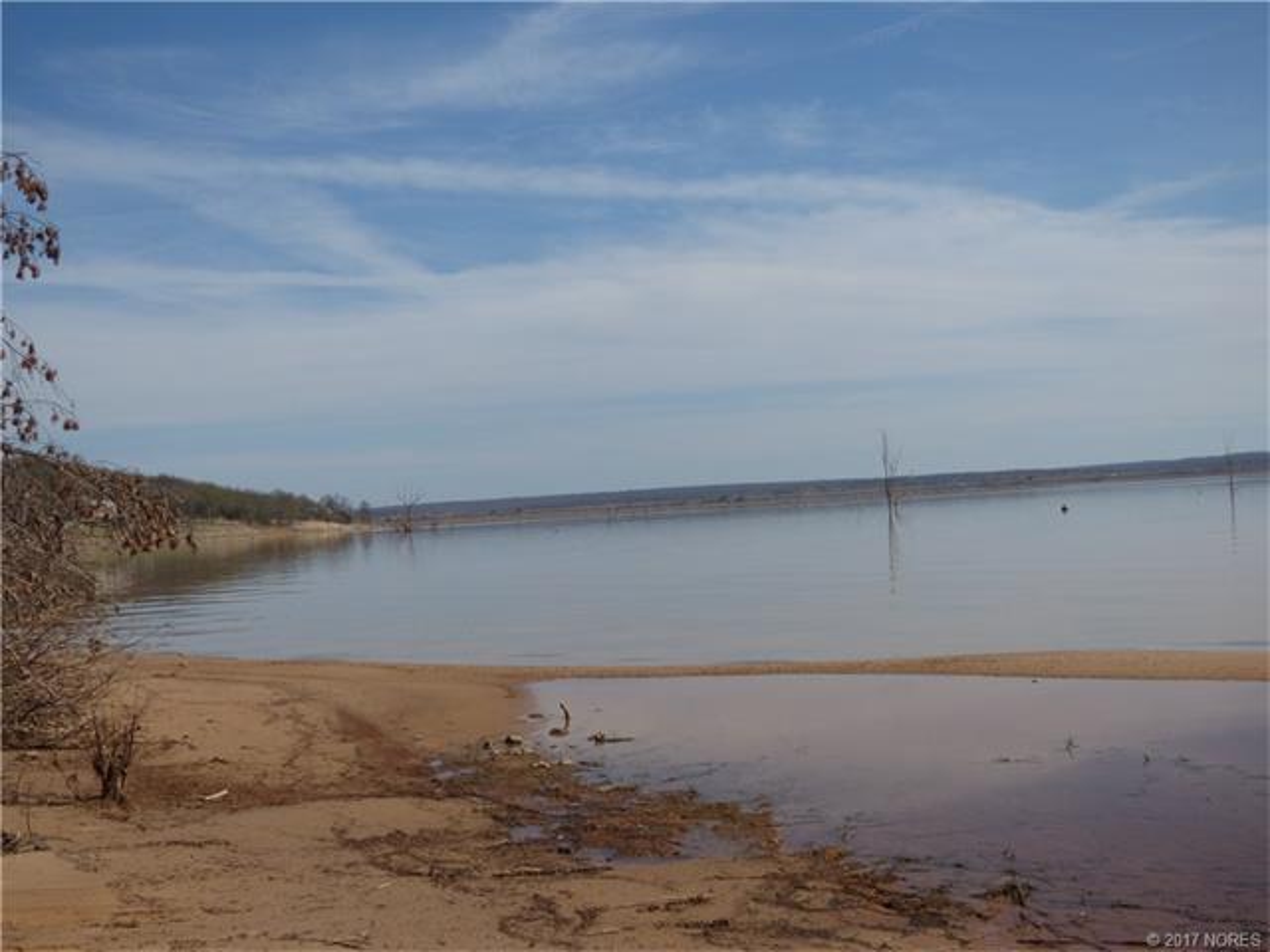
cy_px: 476
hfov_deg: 45.8
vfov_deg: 35.1
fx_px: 1504
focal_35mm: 41
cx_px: 635
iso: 100
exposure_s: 1/640
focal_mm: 7.37
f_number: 6.3
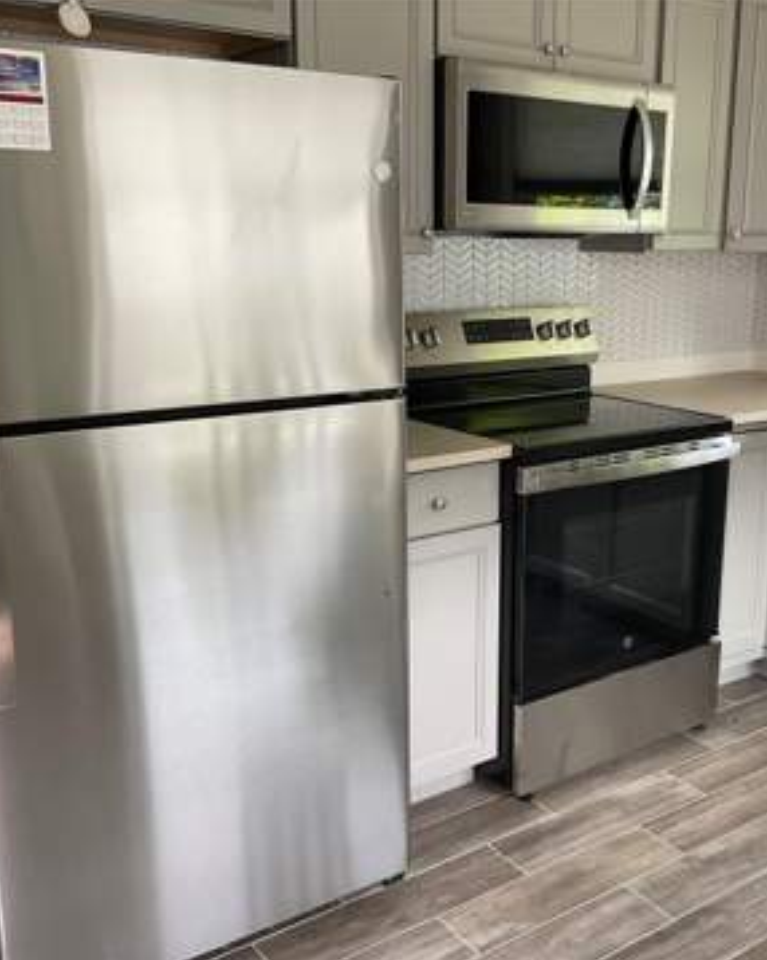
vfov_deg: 48.0
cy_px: 480
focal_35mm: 38
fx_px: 1079
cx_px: 488
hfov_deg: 38.8
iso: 64
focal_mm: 3
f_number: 1.8
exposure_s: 1/91
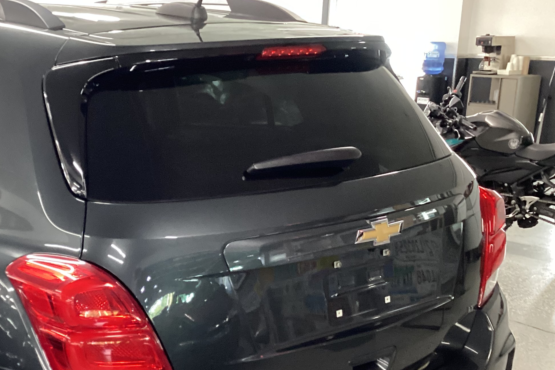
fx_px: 832
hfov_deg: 35.6
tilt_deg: -20.5
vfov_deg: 24.7
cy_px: 283
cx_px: 105
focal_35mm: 54
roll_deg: -0.5
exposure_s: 1/40
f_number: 2.4
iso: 320
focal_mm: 3.3
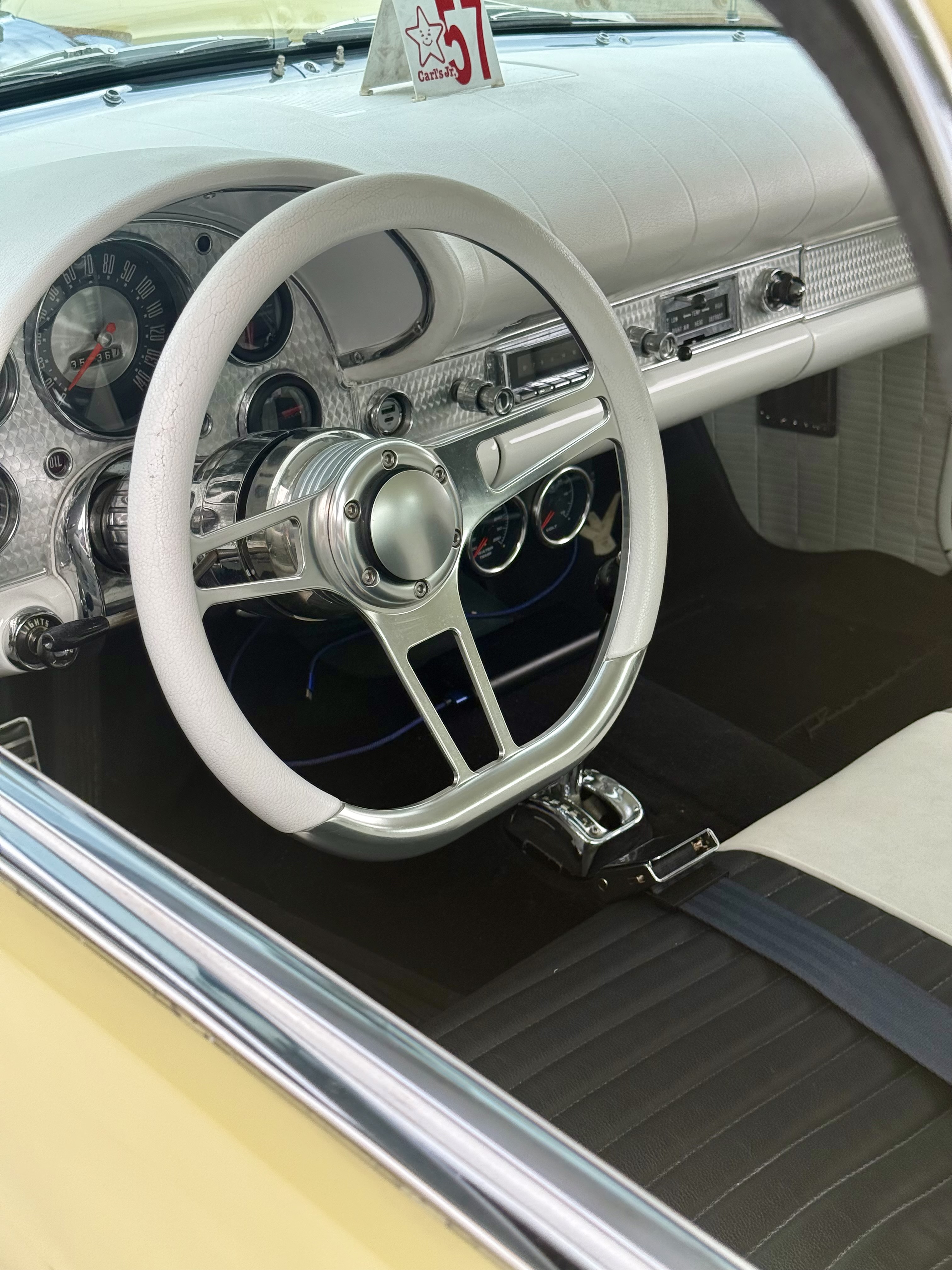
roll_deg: -3.1
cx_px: 476
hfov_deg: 30.3
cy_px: 635
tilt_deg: -23.2
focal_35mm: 48
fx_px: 1760
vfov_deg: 39.7
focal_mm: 6.76
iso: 100
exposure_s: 1/420
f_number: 1.78
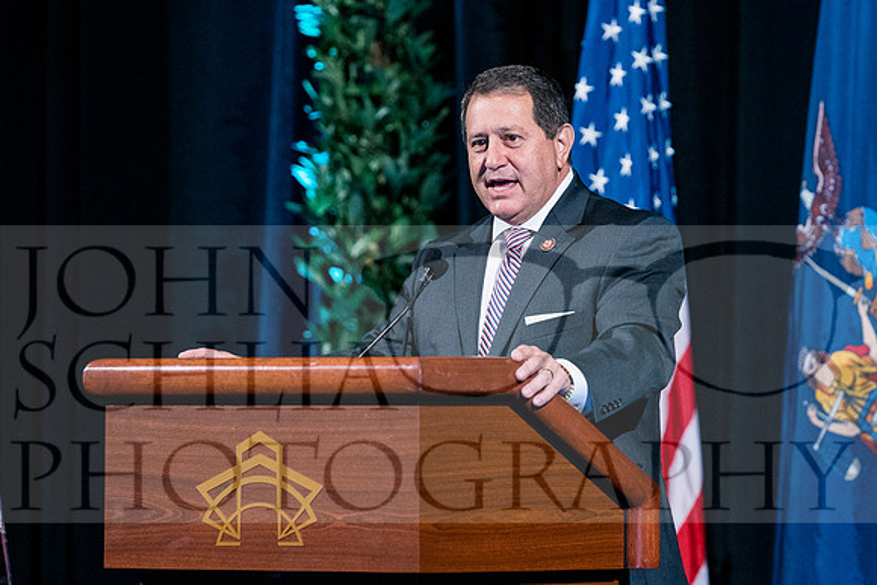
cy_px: 292
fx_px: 6800
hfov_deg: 7.4
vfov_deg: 4.9
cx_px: 438
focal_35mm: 279
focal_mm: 178
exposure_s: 1/200
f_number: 3.5
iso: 6400
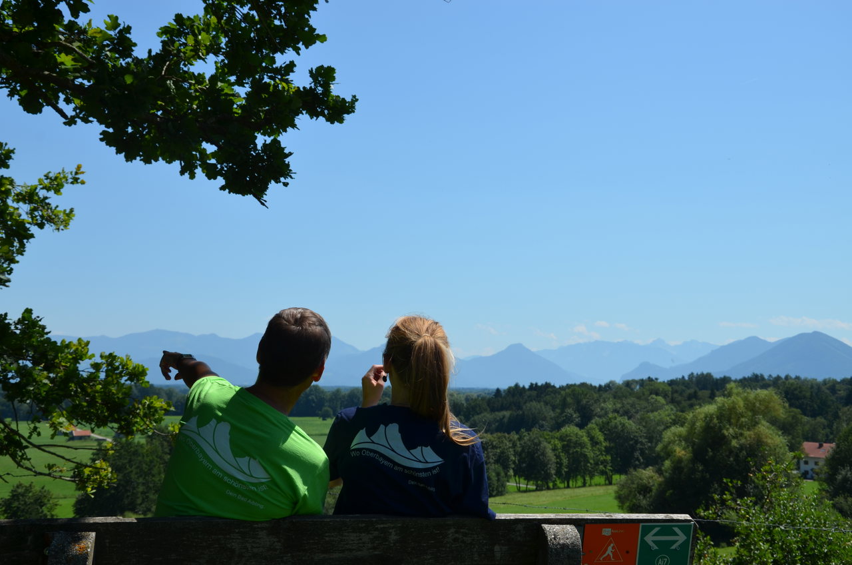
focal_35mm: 48
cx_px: 426
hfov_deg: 41.2
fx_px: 1134
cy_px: 282
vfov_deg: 28.0
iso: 100
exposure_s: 1/320
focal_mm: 32
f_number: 9
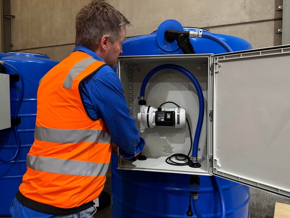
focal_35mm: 28
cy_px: 106
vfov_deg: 49.8
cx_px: 159
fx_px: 235
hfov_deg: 63.3
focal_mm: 6.76
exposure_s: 1/50
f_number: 1.78
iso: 250
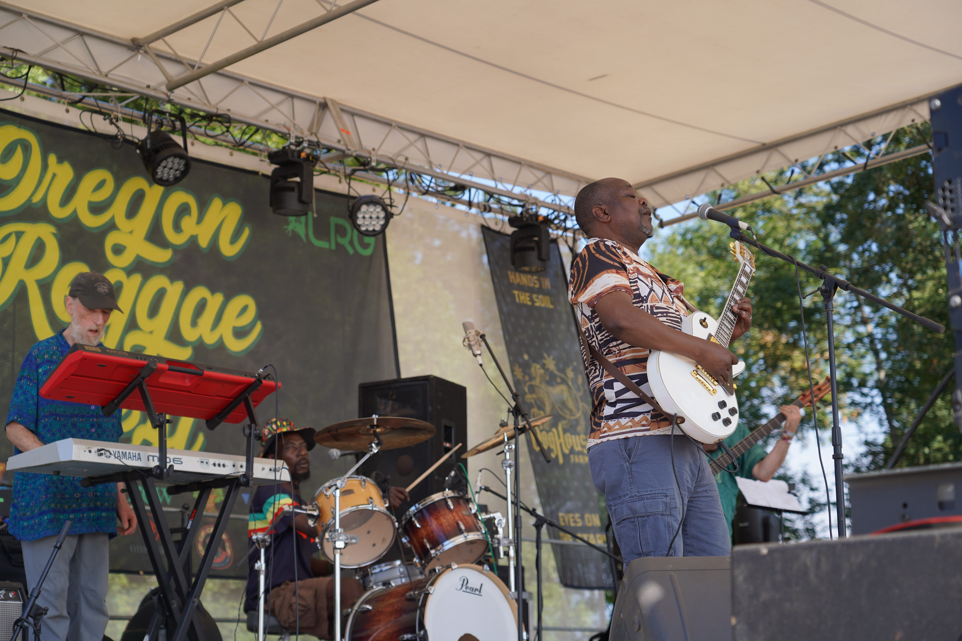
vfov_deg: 19.2
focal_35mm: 71
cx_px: 481
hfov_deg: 28.5
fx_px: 1897
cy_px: 320
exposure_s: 1/320
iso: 100
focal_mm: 71
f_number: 4.5
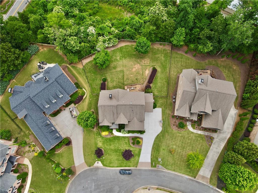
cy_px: 96
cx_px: 129
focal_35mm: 24
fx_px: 179
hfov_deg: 71.6
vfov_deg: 56.8
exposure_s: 1/320
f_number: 2.8
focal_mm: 4.5
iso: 100
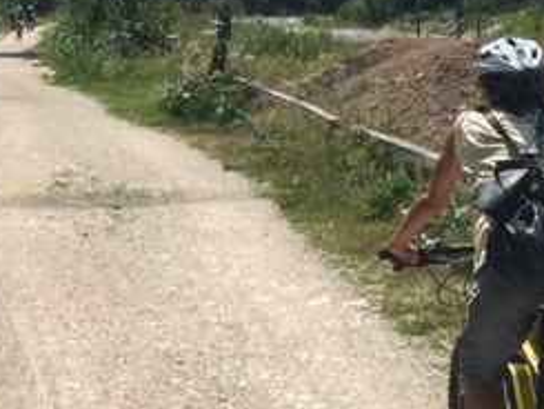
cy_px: -33
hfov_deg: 16.2
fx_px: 1902
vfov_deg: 12.1
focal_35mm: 121
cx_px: 144
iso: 32
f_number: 2.2
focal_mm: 4.15
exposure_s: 1/3049
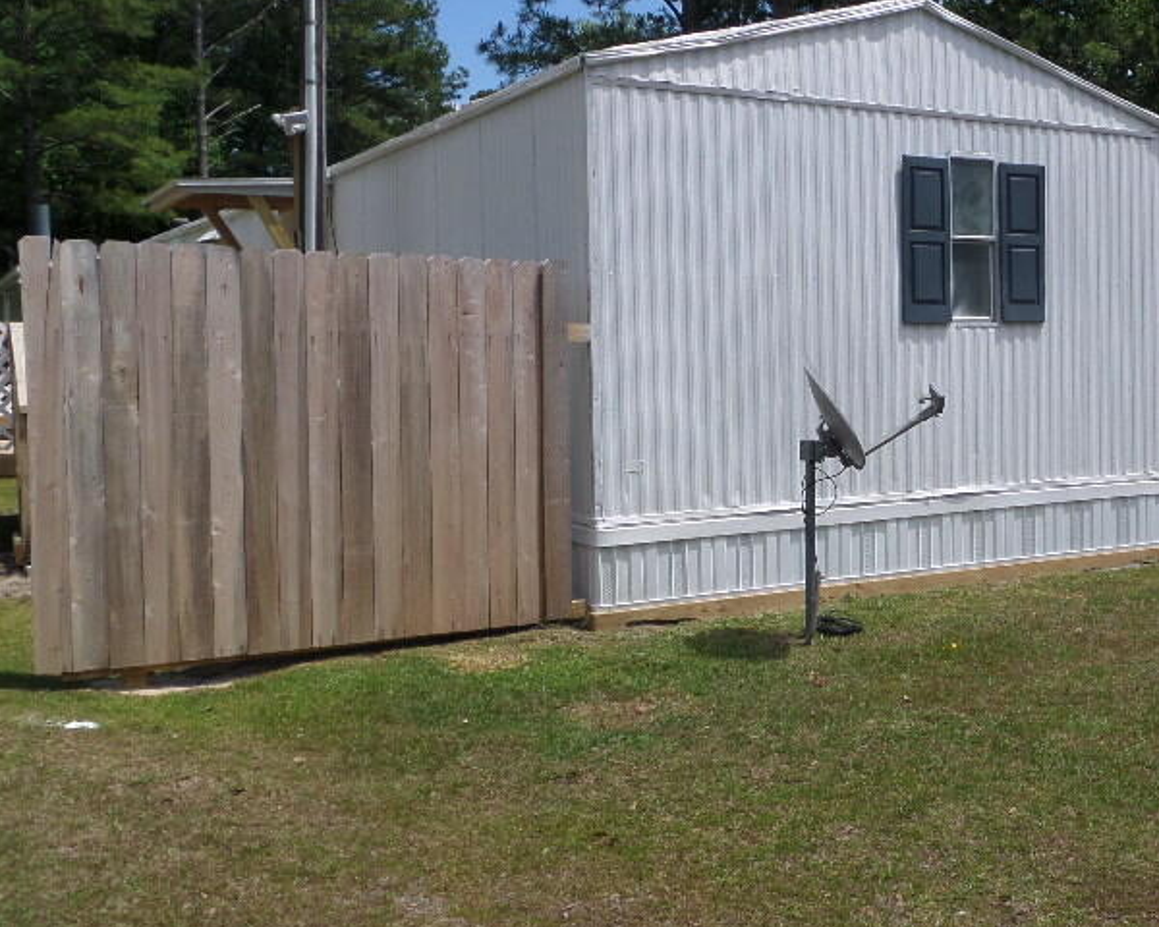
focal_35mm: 40
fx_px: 1372
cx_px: 881
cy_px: 413
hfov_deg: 44.2
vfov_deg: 37.3
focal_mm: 4
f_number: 4.2
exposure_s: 1/1000
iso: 100
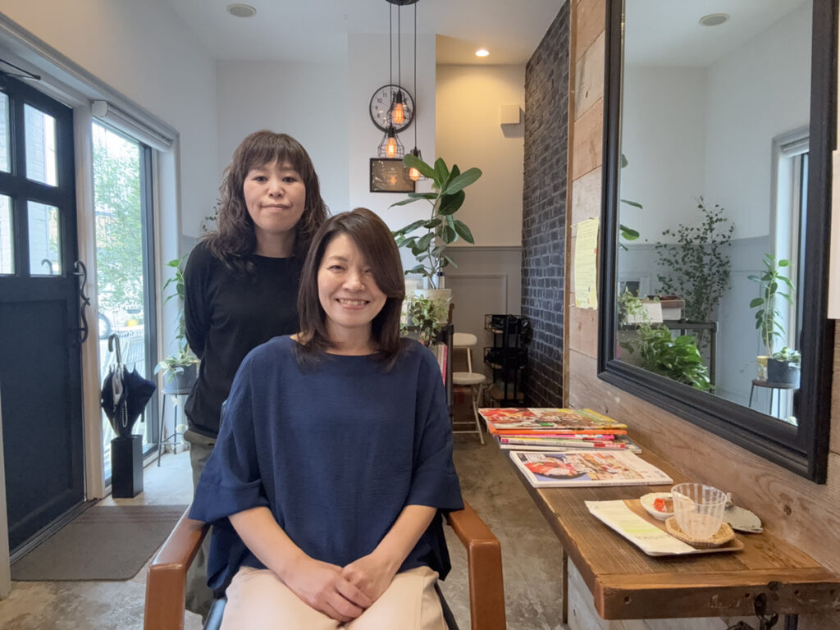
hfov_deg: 73.9
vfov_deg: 58.9
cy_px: 315
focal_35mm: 23
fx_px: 558
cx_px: 420
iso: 125
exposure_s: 1/100
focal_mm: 2.69
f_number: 1.9
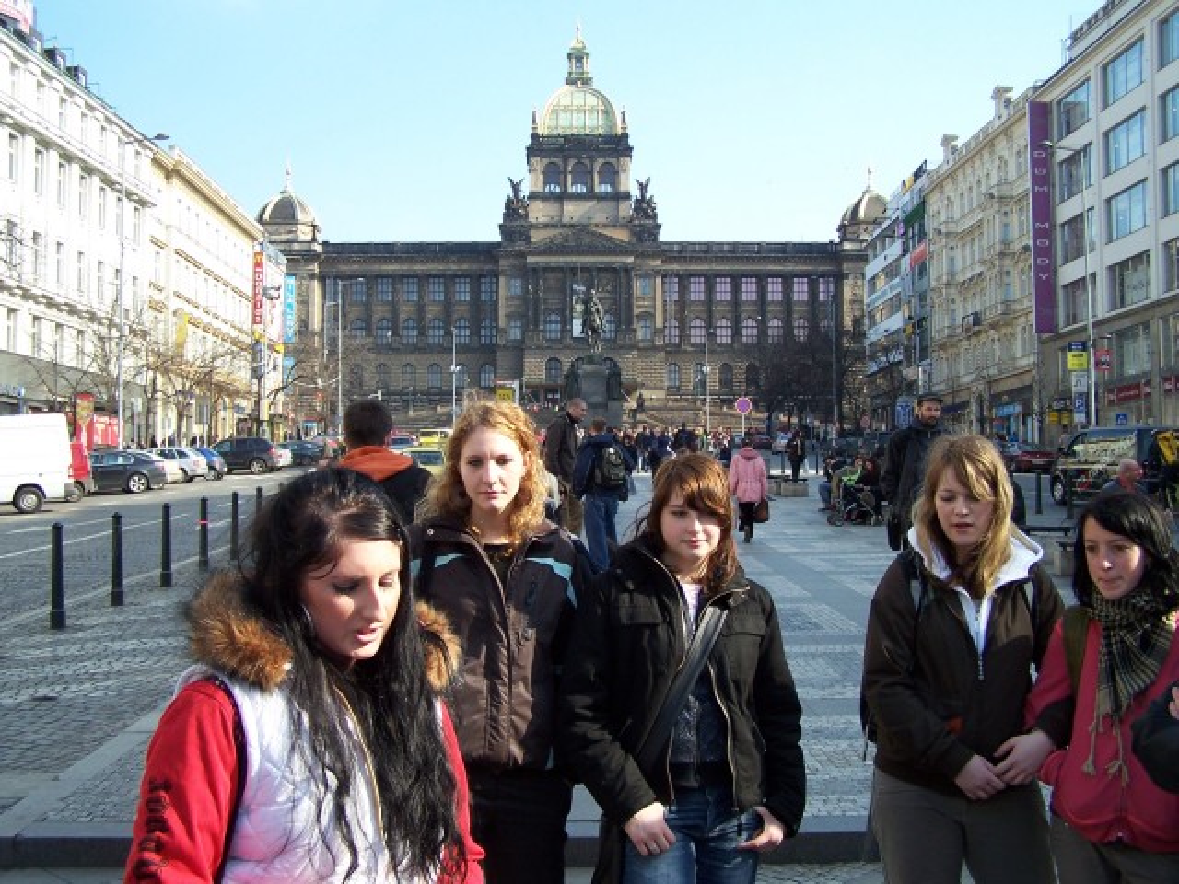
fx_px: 1294
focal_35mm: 38
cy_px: 442
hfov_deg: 49.0
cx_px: 590
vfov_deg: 37.7
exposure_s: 1/500
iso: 80
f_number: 2.8
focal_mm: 6.3
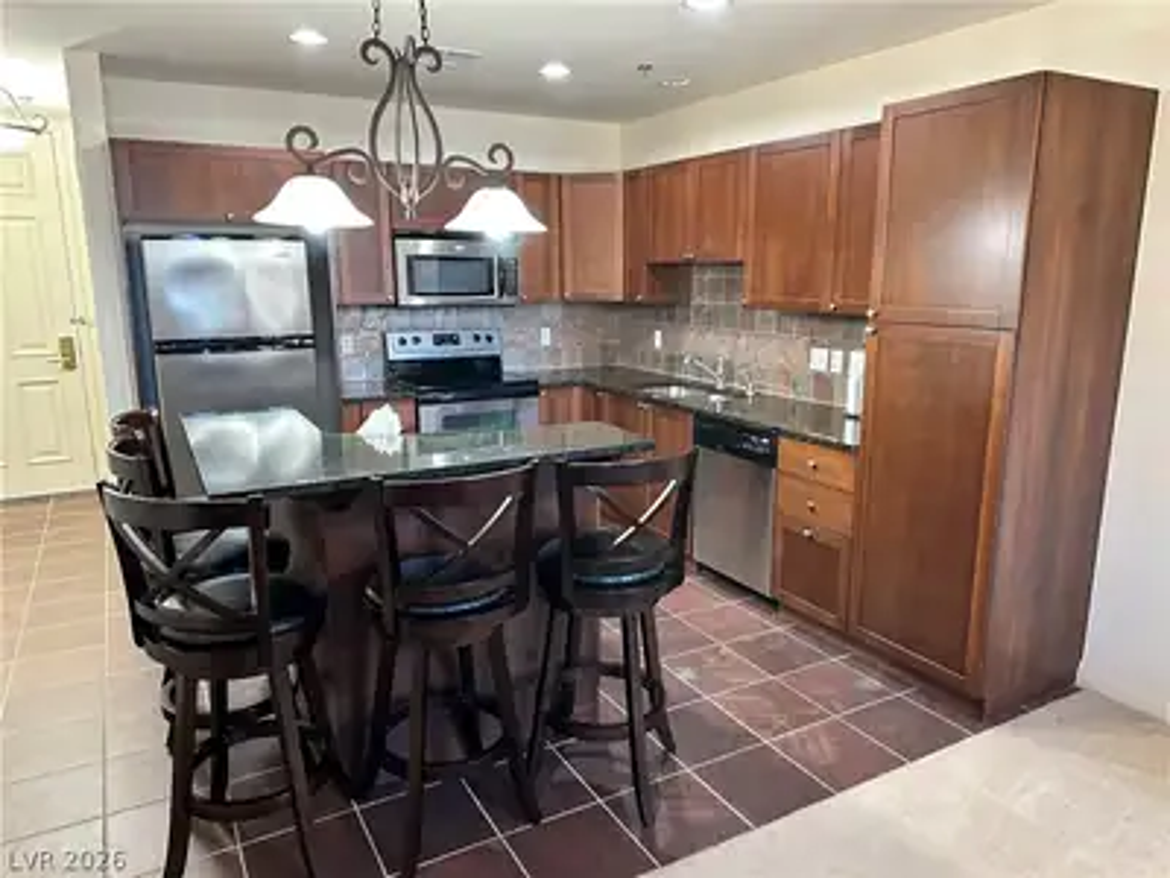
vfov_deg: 56.8
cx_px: 585
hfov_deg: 71.6
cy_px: 439
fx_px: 811
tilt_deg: -12.5
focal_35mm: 24
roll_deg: +0.1
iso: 400
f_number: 1.78
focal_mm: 6.86
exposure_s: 1/60
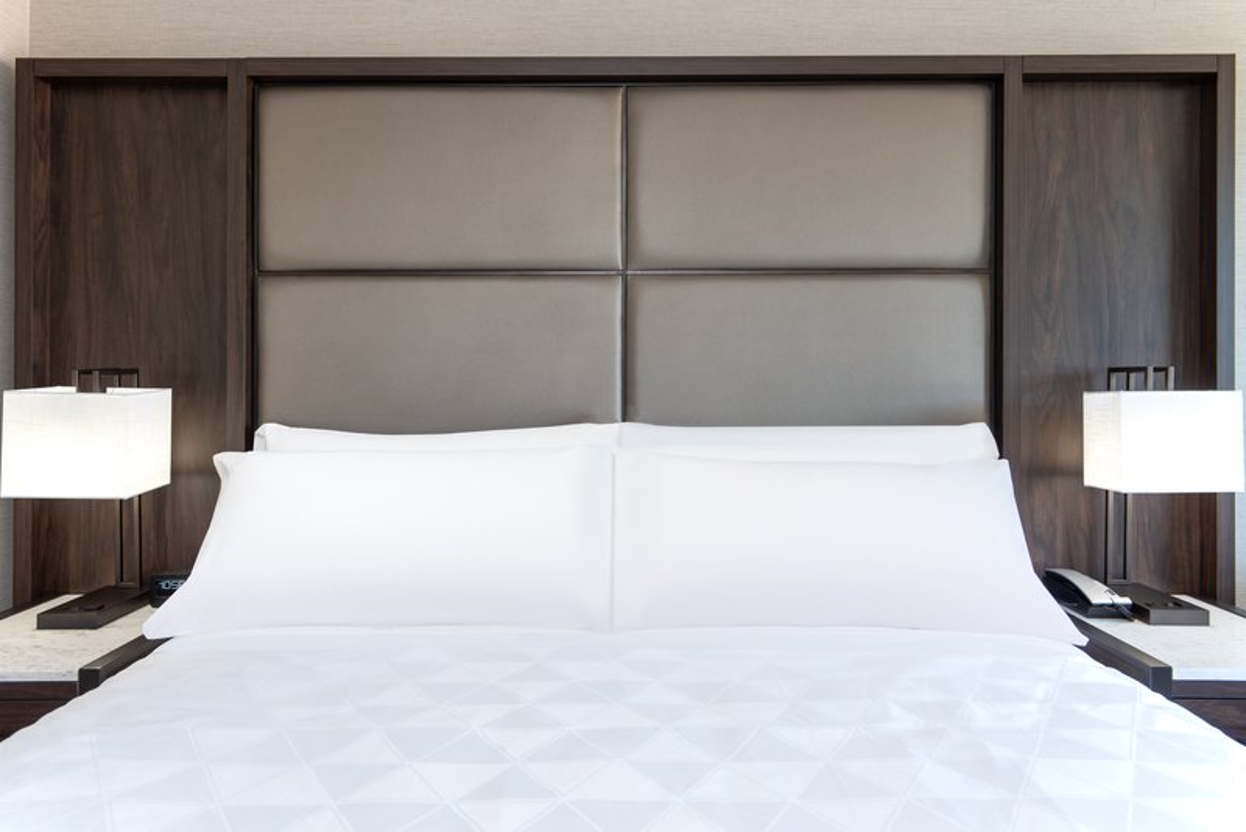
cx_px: 623
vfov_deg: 53.2
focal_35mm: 24
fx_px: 831
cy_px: 416
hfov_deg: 73.7
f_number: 8
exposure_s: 1/15
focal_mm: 24
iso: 200
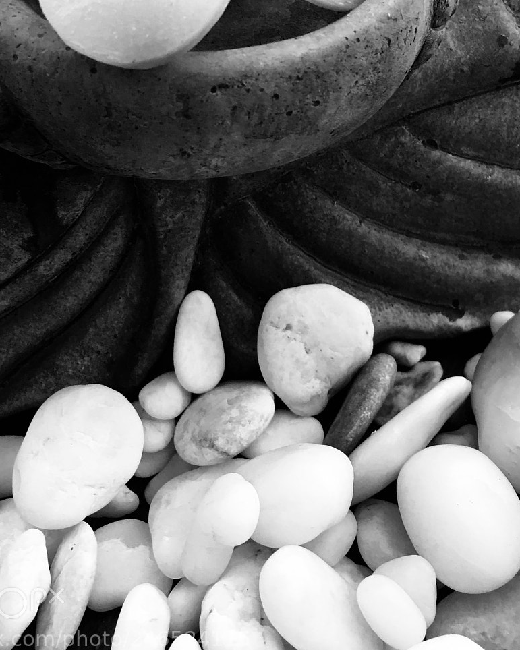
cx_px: 301
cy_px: 152
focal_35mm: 47
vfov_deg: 38.4
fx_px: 904
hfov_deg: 32.0
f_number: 2.2
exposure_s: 1/33
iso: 40
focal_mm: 4.15
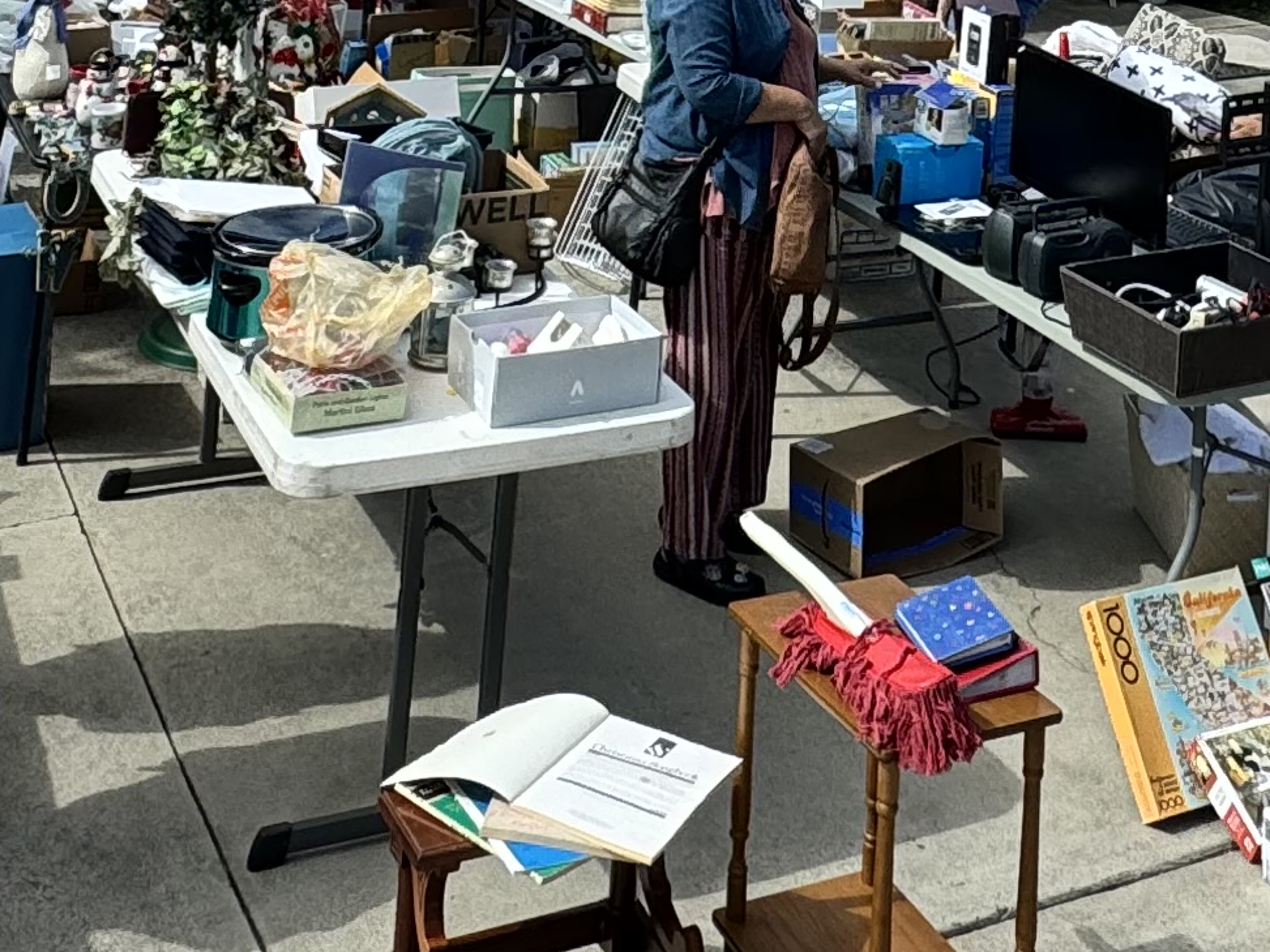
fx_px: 2128
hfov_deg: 33.0
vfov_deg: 20.7
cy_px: -559
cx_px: 809
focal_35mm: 58
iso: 50
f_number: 2.2
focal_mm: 2.22
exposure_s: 1/1789
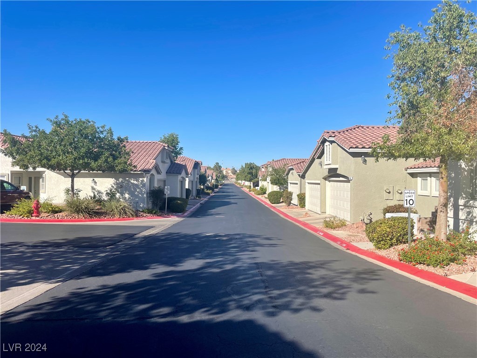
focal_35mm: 26
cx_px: 238
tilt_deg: +1.6
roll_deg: +0.2
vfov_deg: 53.1
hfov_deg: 67.3
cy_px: 179
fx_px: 358
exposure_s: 1/4000
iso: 32
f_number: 1.6
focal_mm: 4.2
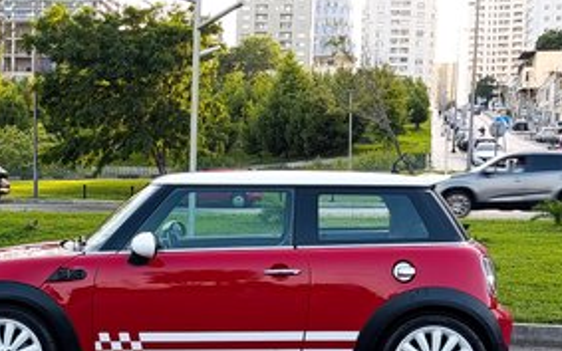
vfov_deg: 21.6
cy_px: 228
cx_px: 216
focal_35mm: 60
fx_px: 919
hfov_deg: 33.9
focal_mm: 6.11
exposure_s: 1/100
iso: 64
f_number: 1.65
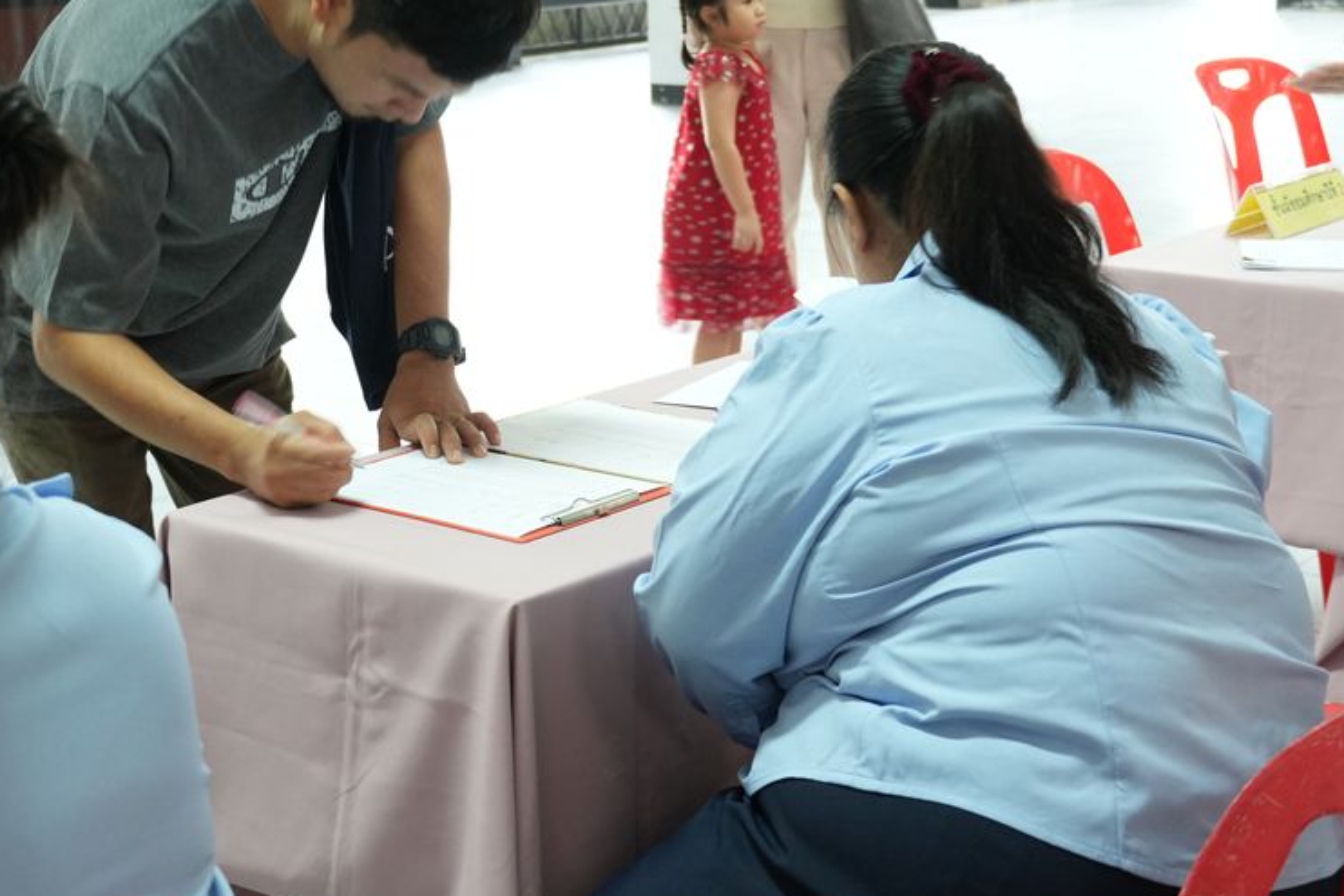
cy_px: 309
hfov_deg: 30.2
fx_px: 2489
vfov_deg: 20.4
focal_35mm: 67
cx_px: 629
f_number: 4.5
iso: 1600
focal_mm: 33
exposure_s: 1/20
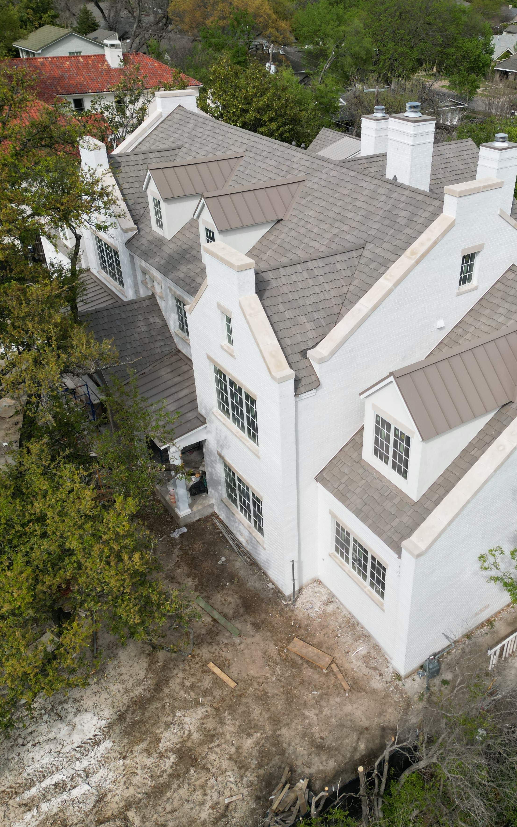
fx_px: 654
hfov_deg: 42.6
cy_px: 402
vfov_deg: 64.6
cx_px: 342
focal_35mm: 29
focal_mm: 6.72
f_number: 1.7
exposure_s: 1/4000
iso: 150
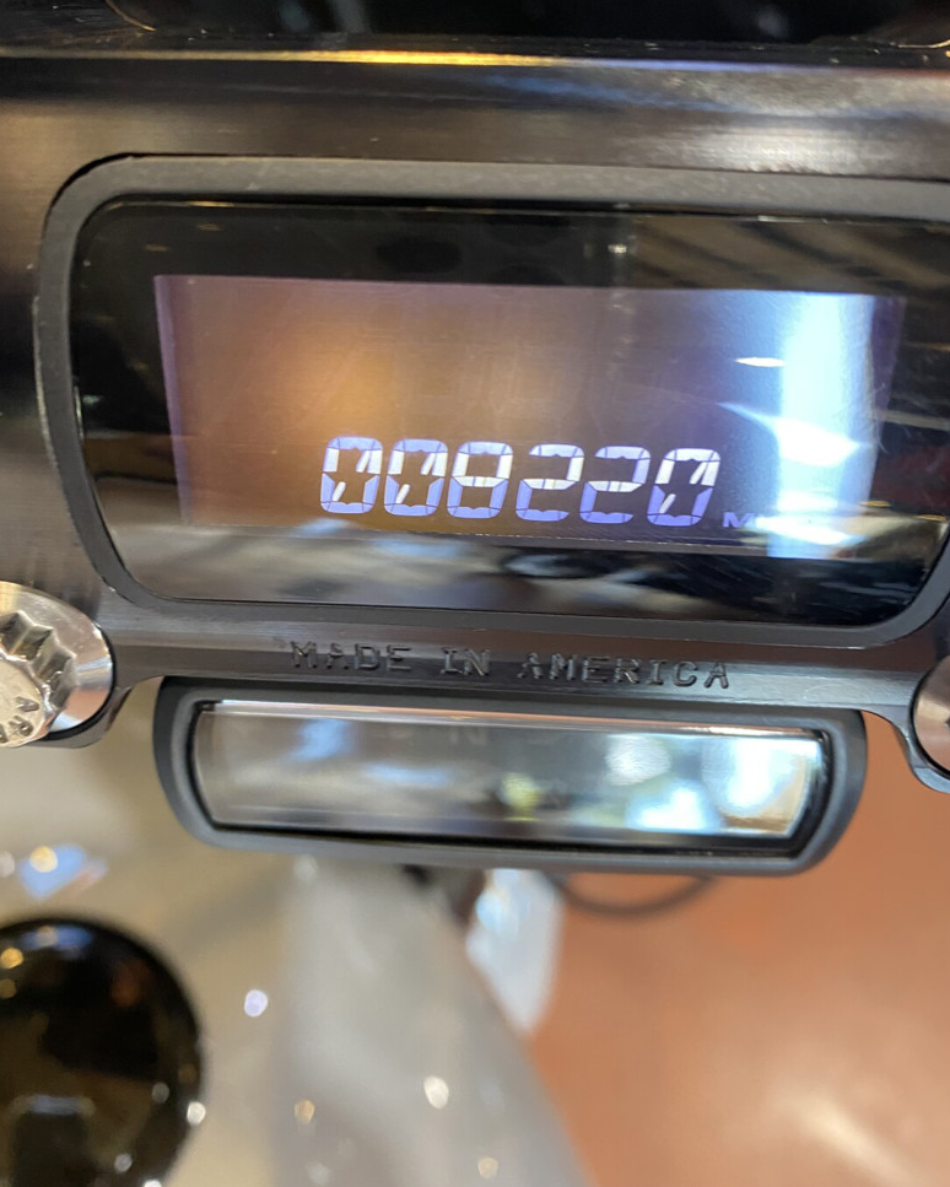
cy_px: 533
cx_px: 464
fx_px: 984
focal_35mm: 28
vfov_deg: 62.1
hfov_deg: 51.5
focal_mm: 4.25
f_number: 1.8
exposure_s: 1/60
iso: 250
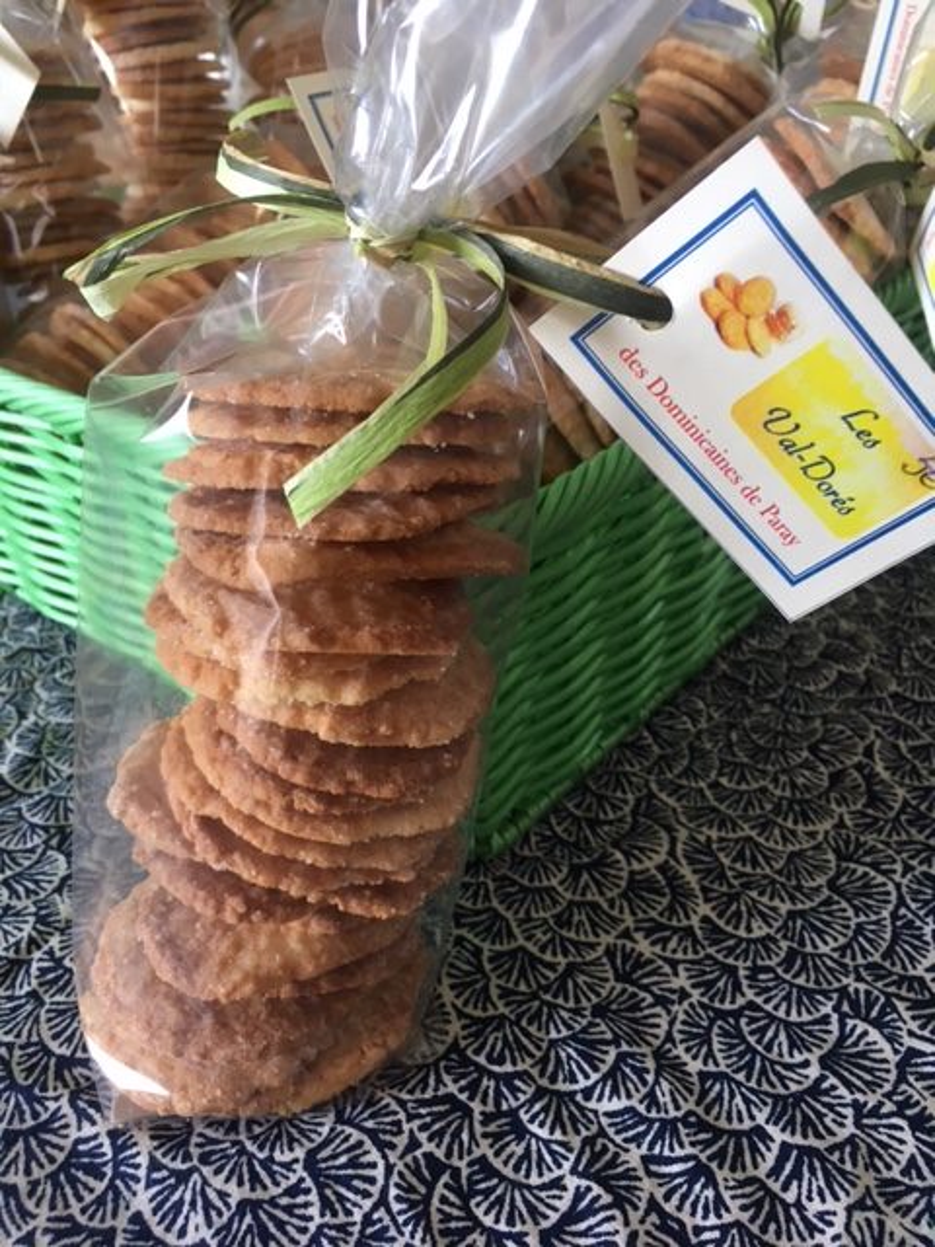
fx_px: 1044
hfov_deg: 48.2
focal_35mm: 29
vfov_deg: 61.7
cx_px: 468
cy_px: 624
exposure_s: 1/33
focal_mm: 4.15
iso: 64
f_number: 2.2
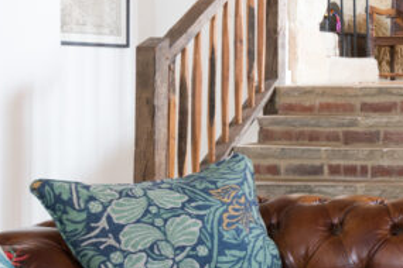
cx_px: 659
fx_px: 817
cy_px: 86
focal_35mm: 73
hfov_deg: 21.5
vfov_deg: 18.6
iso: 800
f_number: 10
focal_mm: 20
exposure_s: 1/2.5
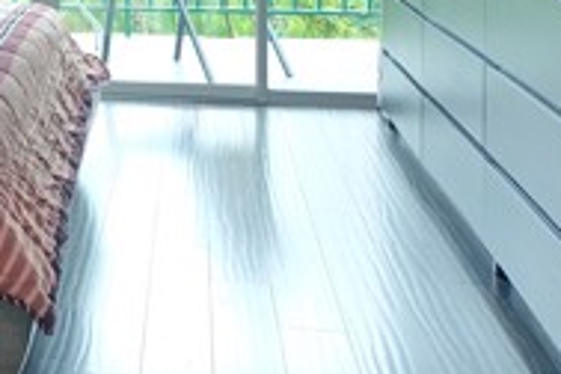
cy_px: -116
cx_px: -172
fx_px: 1184
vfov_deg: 16.9
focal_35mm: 76
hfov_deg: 23.5
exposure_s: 1/75
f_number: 3.5
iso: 200
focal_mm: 16
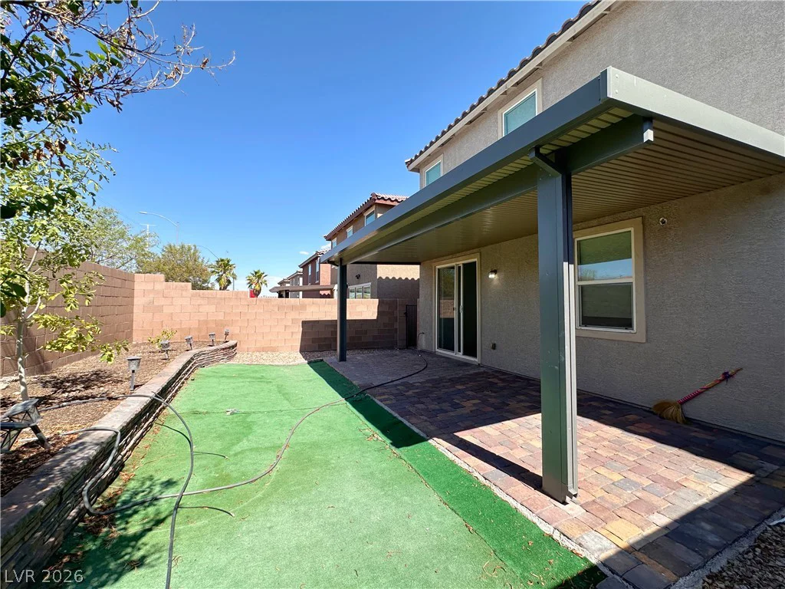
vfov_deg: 85.7
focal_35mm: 14
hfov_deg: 102.1
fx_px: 317
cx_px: 392
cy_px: 294
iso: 40
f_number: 2.2
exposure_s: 1/1014
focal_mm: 2.22
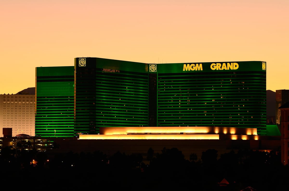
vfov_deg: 7.6
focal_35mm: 180
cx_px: 144
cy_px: 96
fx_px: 1442
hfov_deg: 11.4
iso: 100
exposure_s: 1/3
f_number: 4
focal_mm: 120
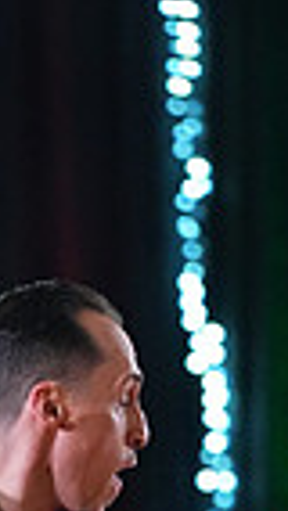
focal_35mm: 857
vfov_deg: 2.5
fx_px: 11621
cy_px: 860
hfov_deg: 1.4
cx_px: 31
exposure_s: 1/400
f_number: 4.5
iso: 8000
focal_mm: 200
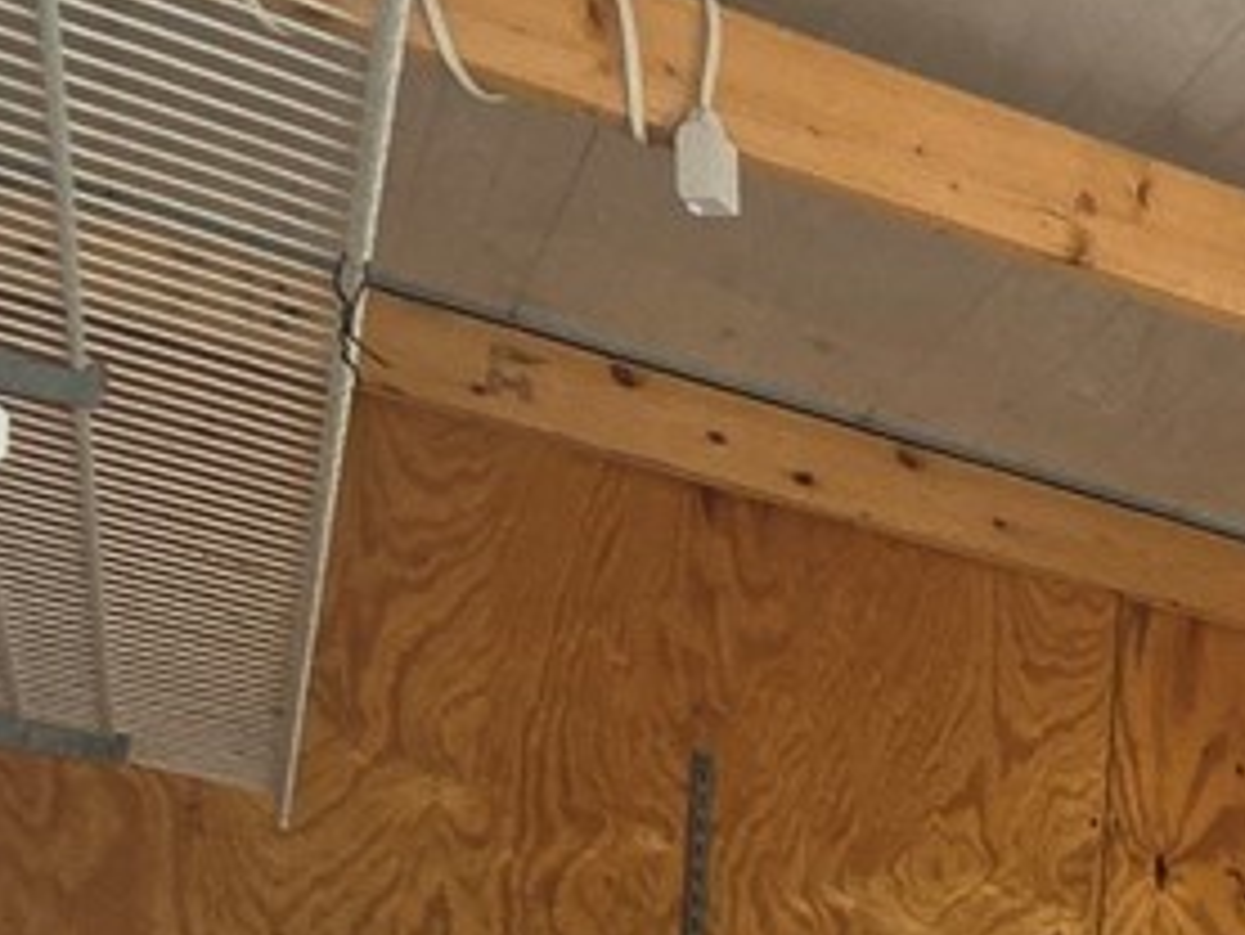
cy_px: 1816
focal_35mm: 75
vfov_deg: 15.9
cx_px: 2432
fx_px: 2699
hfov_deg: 18.3
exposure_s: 1/120
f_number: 2.2
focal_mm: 2.2
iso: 100
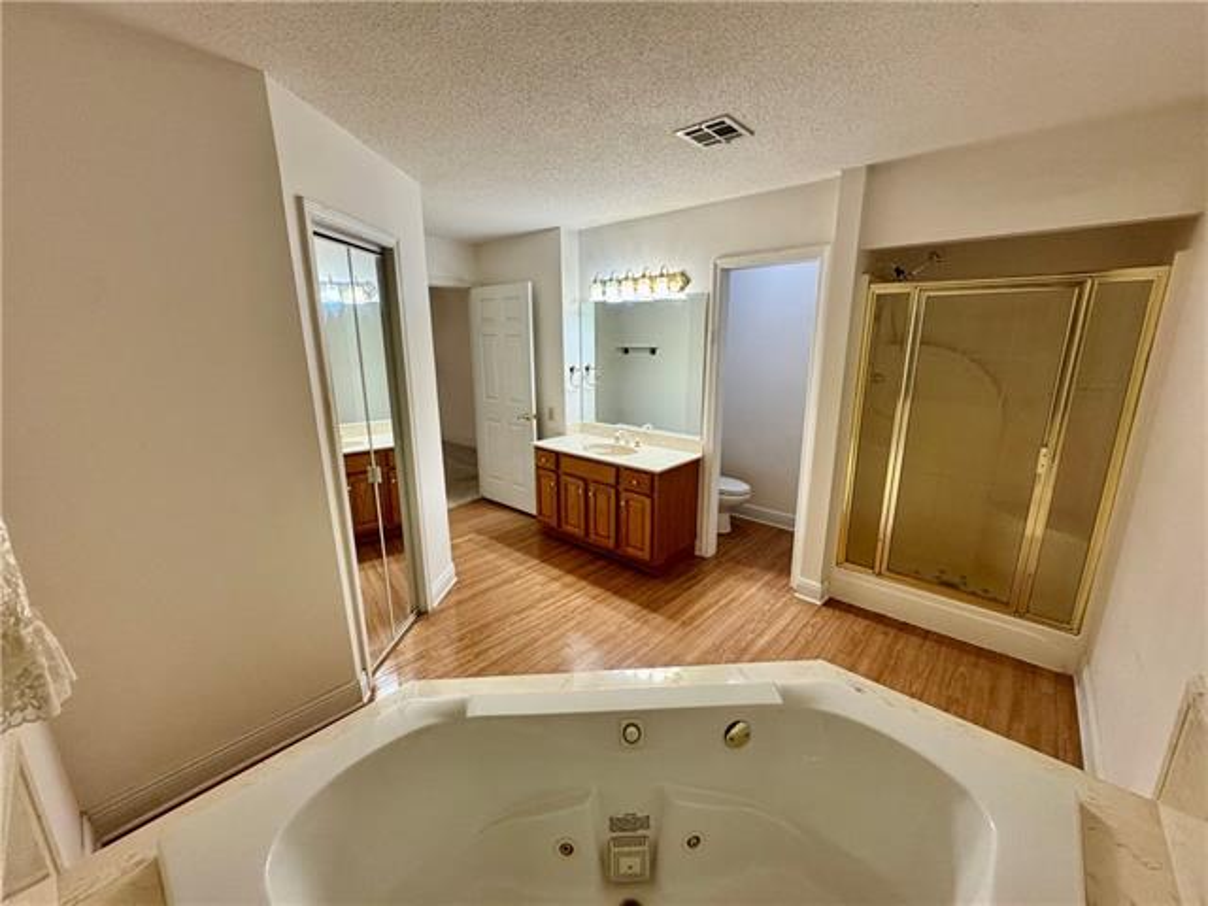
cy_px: 453
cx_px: 604
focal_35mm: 14
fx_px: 489
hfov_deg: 102.1
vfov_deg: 85.7
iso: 320
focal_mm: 2.22
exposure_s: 1/120
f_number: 2.2
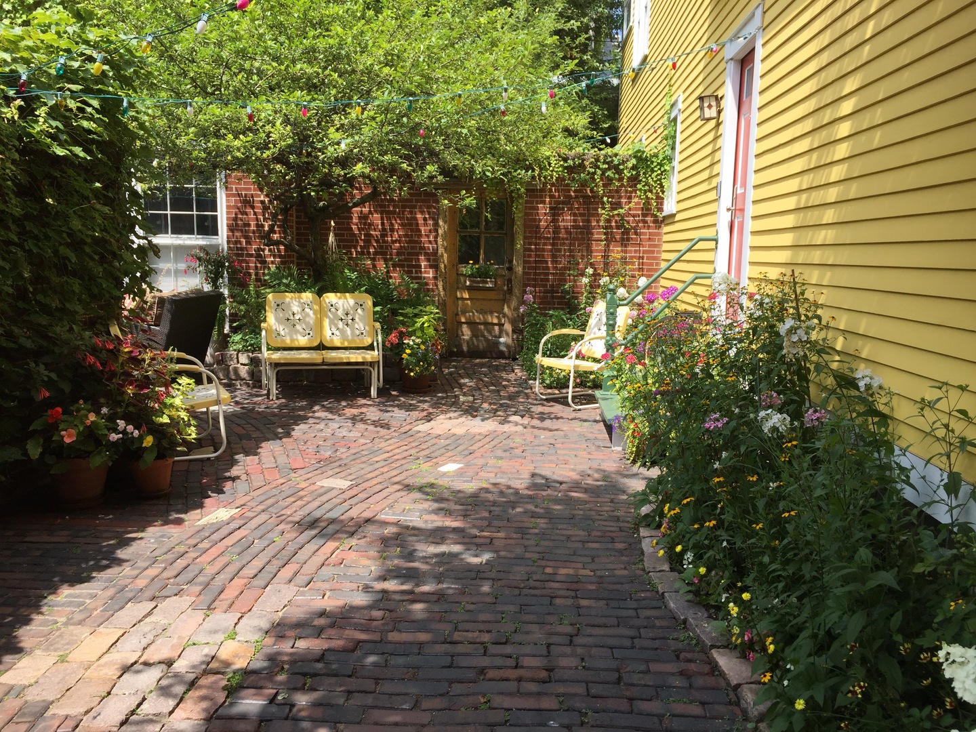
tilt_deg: -8.2
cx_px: 488
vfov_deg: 48.2
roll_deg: -0.7
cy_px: 366
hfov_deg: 61.7
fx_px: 818
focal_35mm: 29
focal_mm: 4.15
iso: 32
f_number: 2.2
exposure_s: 1/879
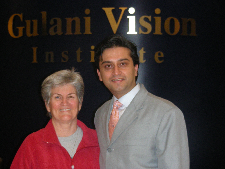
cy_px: 84
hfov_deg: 19.8
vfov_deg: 14.9
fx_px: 643
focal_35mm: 99
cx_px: 112
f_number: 3.5
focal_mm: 16.5
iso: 172
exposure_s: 1/120
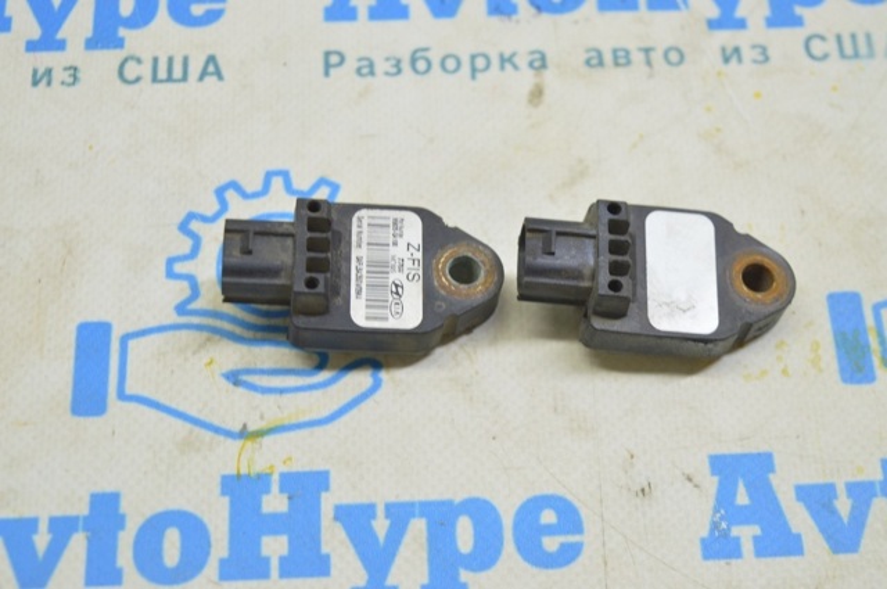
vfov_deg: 22.6
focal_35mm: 60
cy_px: 294
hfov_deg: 33.4
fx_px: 1476
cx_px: 444
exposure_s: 1/20
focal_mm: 40
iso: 400
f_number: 5.6
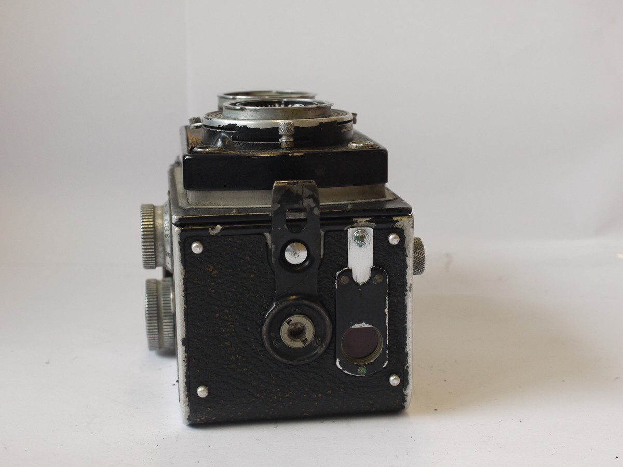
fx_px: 1080
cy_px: 234
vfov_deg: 24.4
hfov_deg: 32.2
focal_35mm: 60
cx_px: 312
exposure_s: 1/15
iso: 400
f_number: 7.1
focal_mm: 30
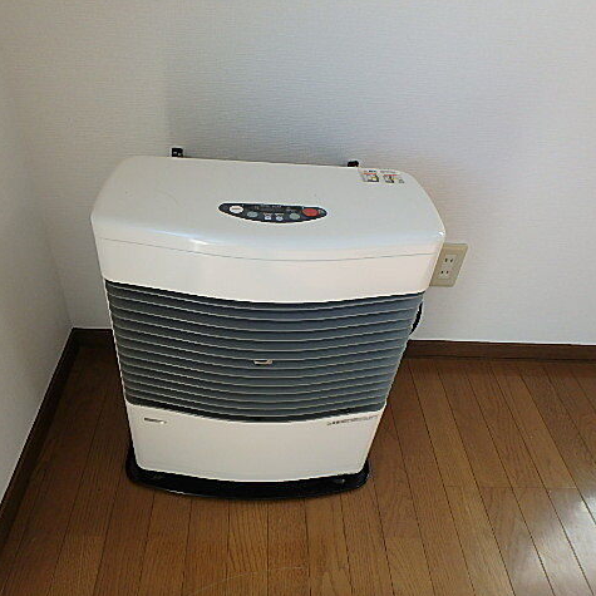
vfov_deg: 62.9
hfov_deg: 62.9
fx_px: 487
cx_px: 276
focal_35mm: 25
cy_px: 299
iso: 160
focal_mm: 3.7
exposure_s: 1/60
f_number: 3.5
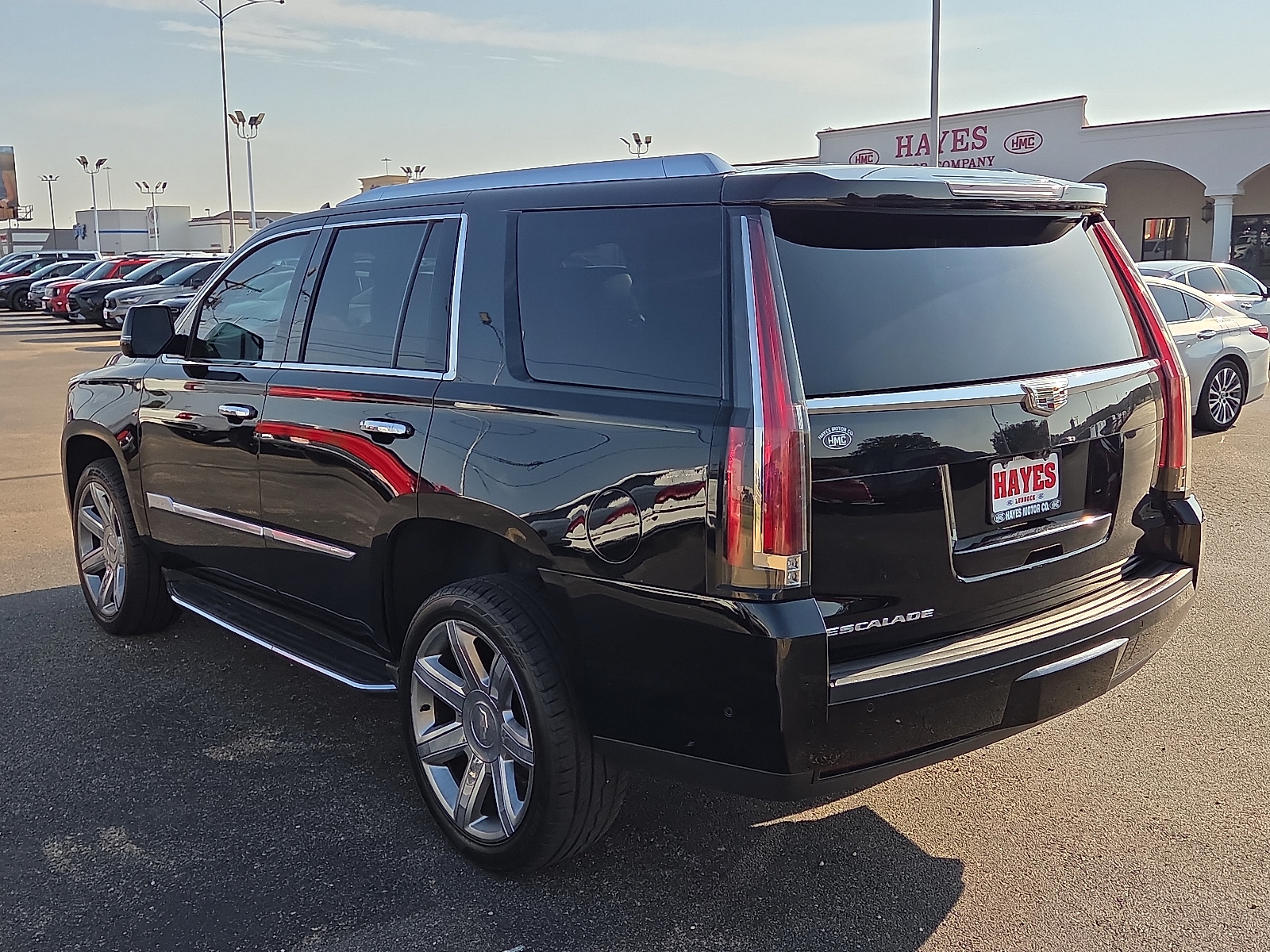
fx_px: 1247
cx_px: 635
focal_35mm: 34
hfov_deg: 54.0
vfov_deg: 41.8
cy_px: 476
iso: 25
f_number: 1.8
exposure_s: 1/1667
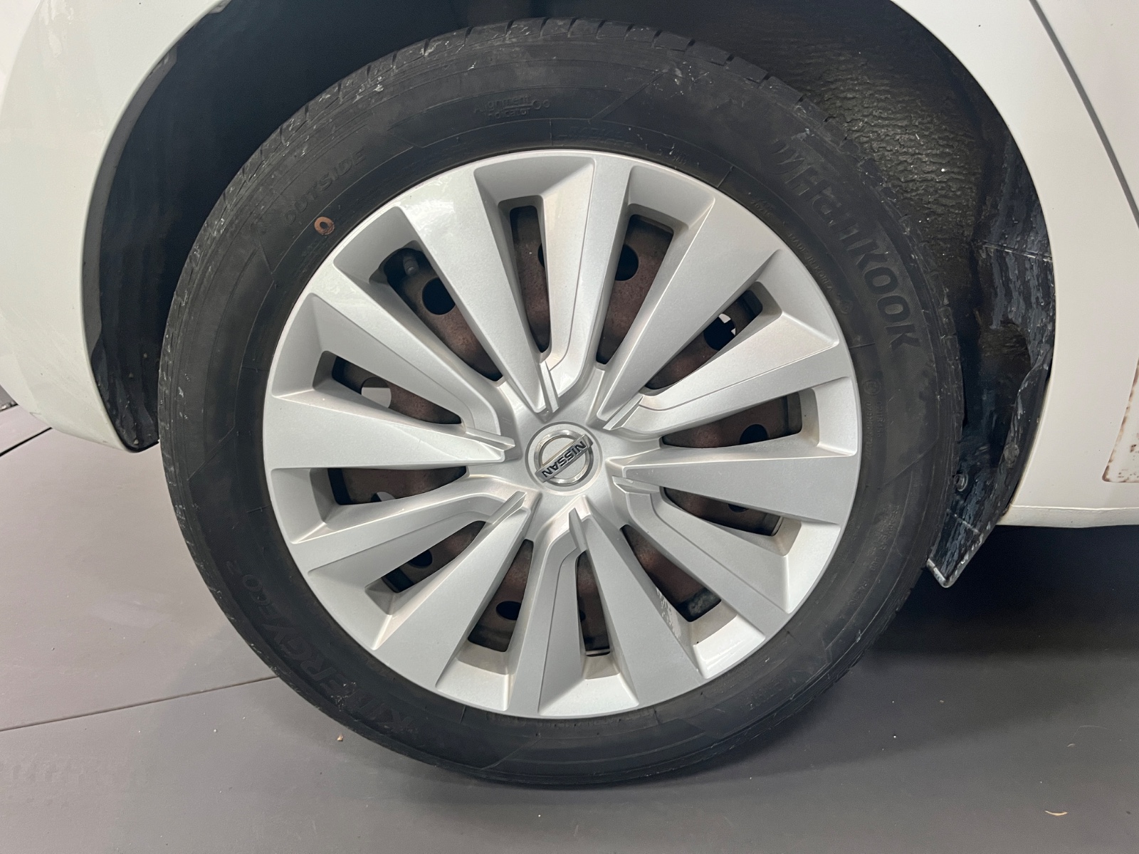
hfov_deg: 67.3
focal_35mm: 26
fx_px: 856
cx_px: 570
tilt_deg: -18.4
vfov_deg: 53.1
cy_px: 427
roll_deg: -0.1
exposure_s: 1/50
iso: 125
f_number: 1.6
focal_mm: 5.1
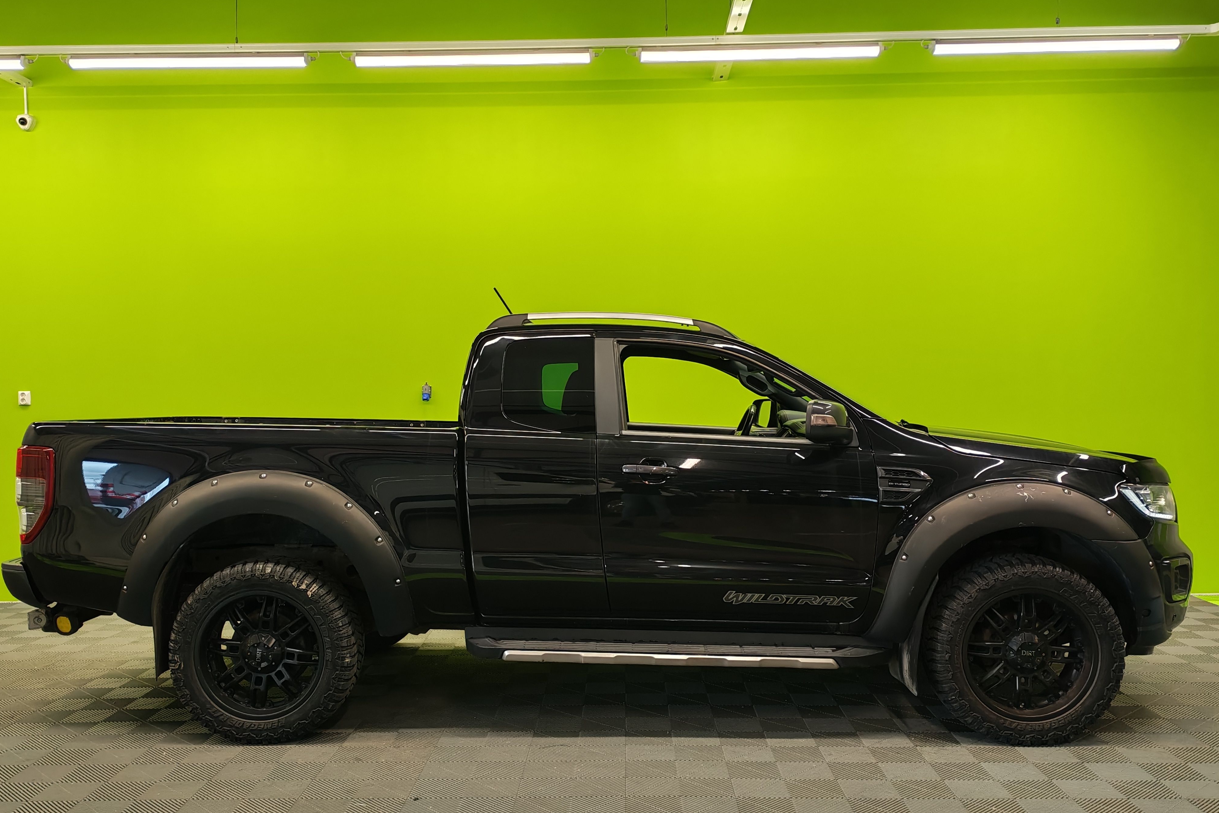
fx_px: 1151
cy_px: 422
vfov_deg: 38.9
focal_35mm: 34
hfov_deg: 55.8
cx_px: 606
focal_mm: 6.12
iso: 400
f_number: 1.9
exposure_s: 1/100
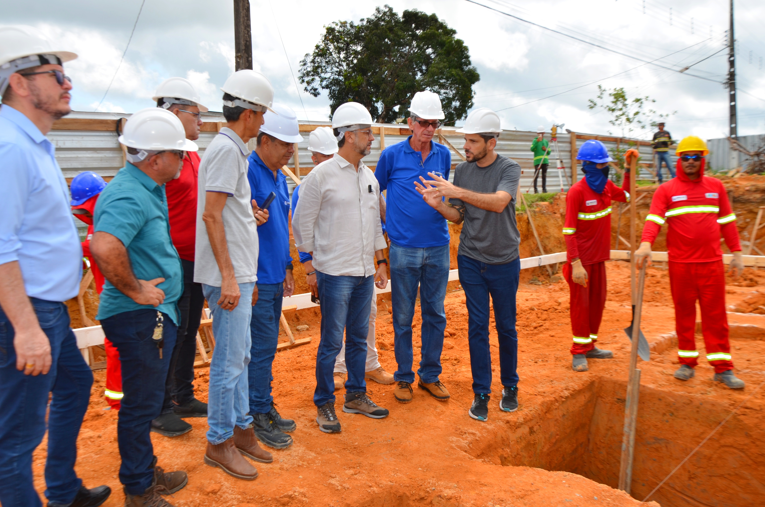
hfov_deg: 58.0
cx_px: 371
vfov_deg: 40.3
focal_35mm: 33
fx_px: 690
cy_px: 261
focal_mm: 21
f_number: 6.3
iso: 100
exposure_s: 1/250
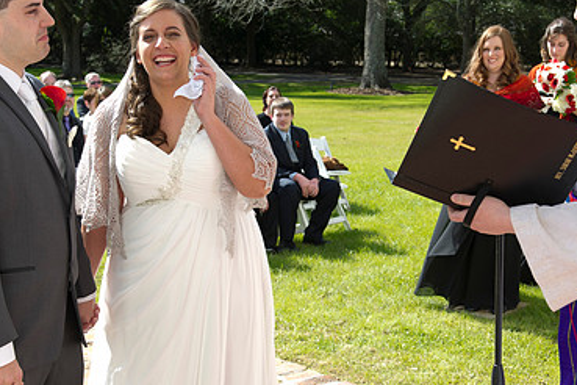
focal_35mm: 66
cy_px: 211
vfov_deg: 20.6
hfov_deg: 30.5
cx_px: 328
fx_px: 1058
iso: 100
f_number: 7.1
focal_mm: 42
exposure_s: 1/125
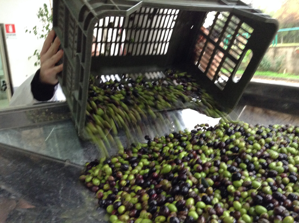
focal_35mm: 33
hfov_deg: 55.4
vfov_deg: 42.8
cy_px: 112
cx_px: 150
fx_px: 285
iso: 160
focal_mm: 3.3
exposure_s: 1/24
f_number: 2.4
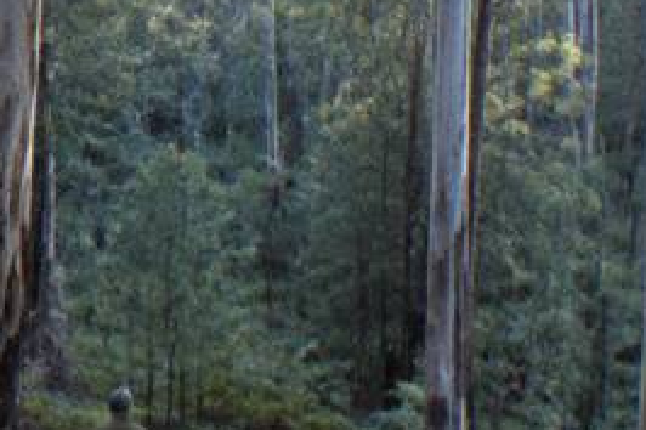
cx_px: 301
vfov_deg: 9.7
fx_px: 2493
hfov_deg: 14.8
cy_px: 554
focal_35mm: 139
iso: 640
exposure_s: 1/1250
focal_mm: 37
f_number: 4.5
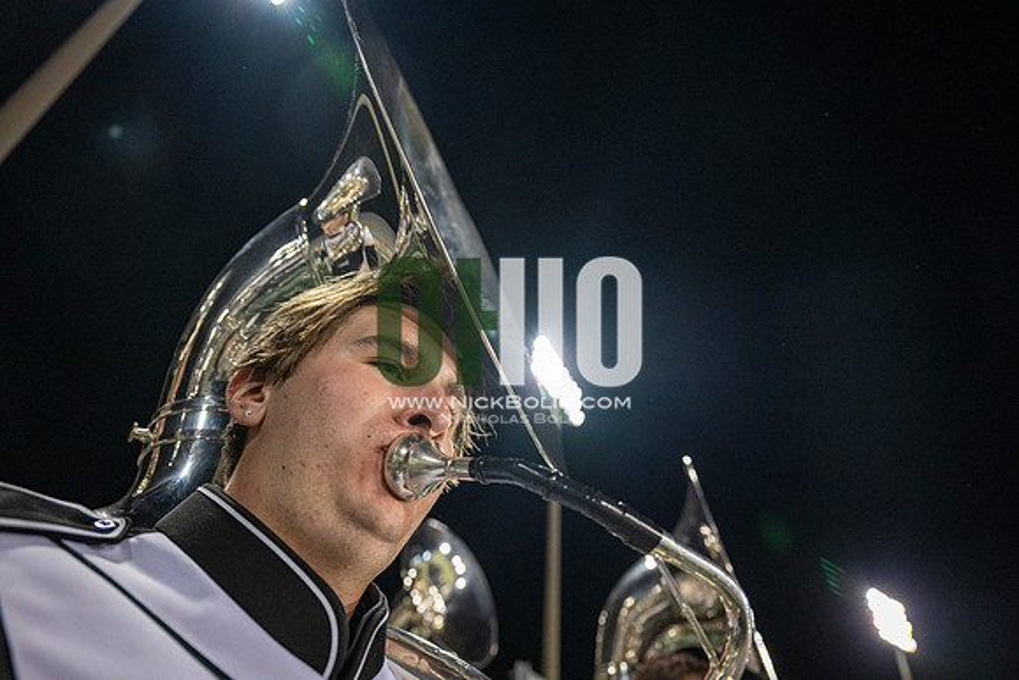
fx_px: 679
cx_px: 510
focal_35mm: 24
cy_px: 340
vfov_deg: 53.2
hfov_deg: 73.7
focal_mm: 24
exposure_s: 1/500
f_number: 3.2
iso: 2000
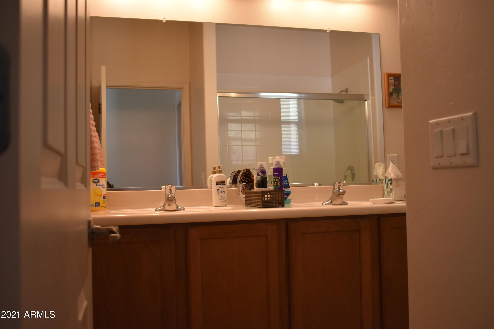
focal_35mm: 36
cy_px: 164
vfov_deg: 36.9
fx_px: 494
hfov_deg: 53.1
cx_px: 247
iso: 800
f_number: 4
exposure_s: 1/125
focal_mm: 24
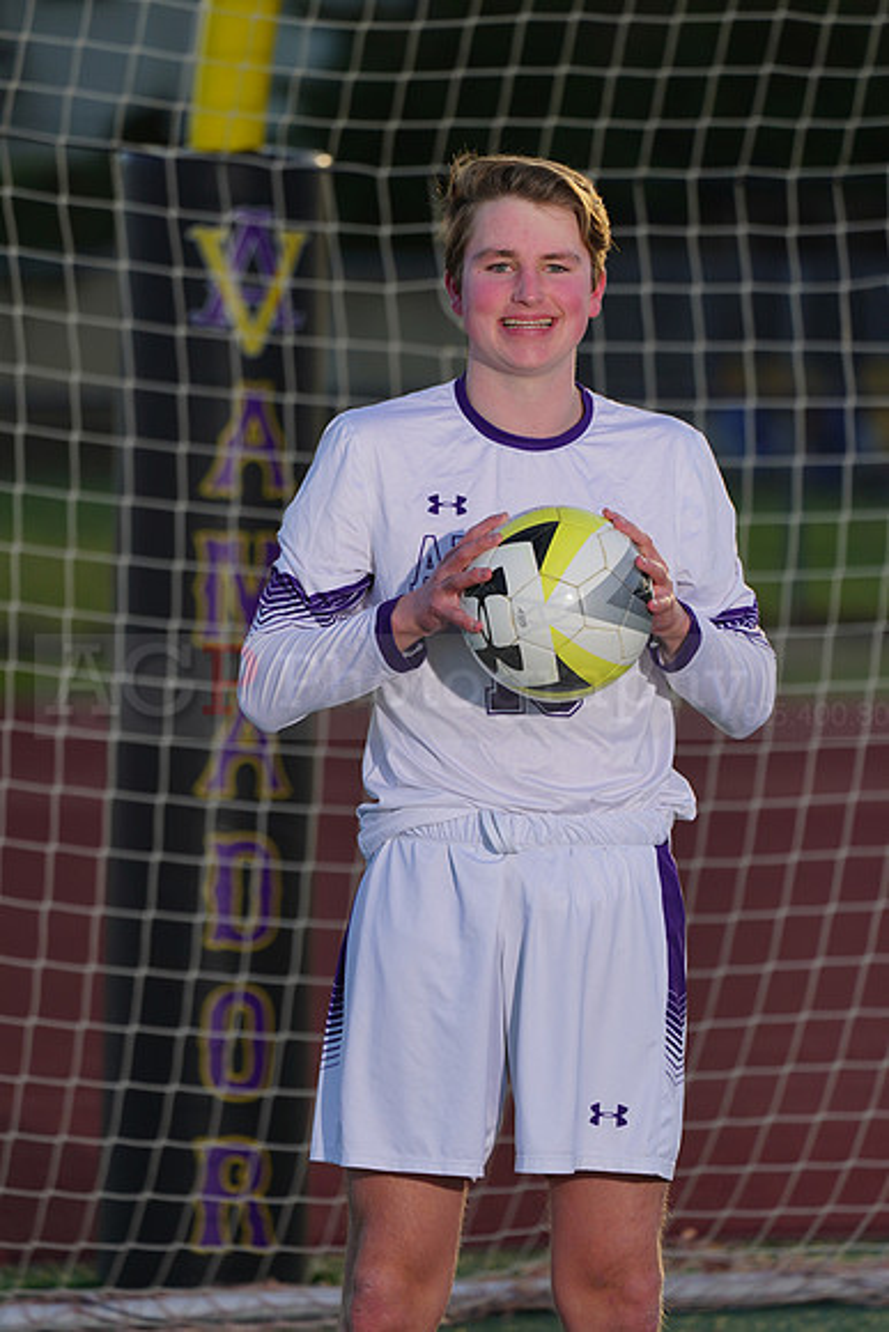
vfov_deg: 5.2
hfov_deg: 3.4
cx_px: 444
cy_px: 666
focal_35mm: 400
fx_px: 14807
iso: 100
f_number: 8
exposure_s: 1/200
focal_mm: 400
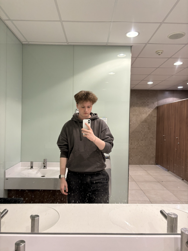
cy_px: 126
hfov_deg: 53.1
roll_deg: -1.3
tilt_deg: +0.8
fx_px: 188
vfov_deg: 67.3
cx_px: 94
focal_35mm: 26
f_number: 1.6
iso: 80
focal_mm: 5.96
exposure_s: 1/100
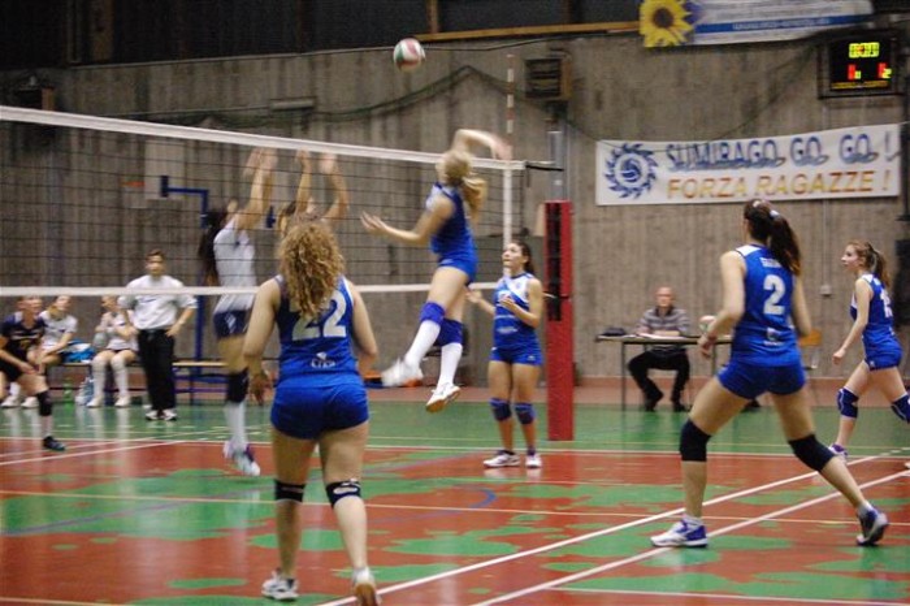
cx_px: 455
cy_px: 303
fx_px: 2084
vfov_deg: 16.5
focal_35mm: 82
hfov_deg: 24.6
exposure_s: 1/40
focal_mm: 55
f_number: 4
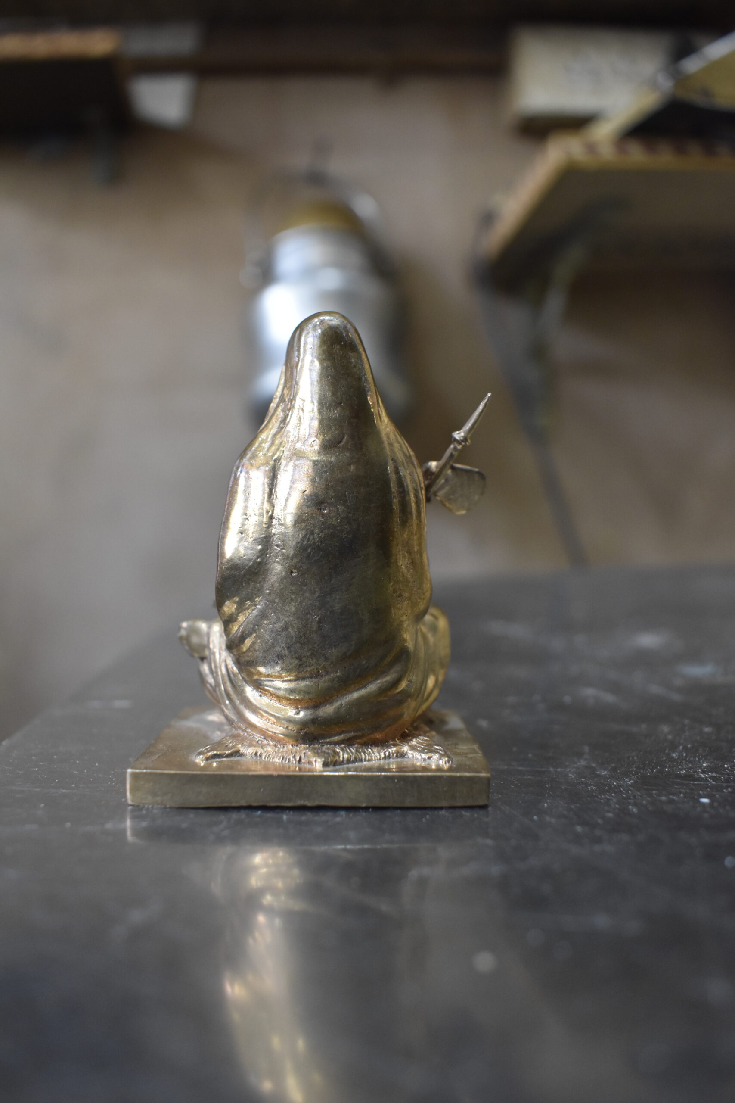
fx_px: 827
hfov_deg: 47.9
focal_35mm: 27
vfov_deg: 67.4
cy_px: 552
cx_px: 368
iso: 1250
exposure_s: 1/60
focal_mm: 18
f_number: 4
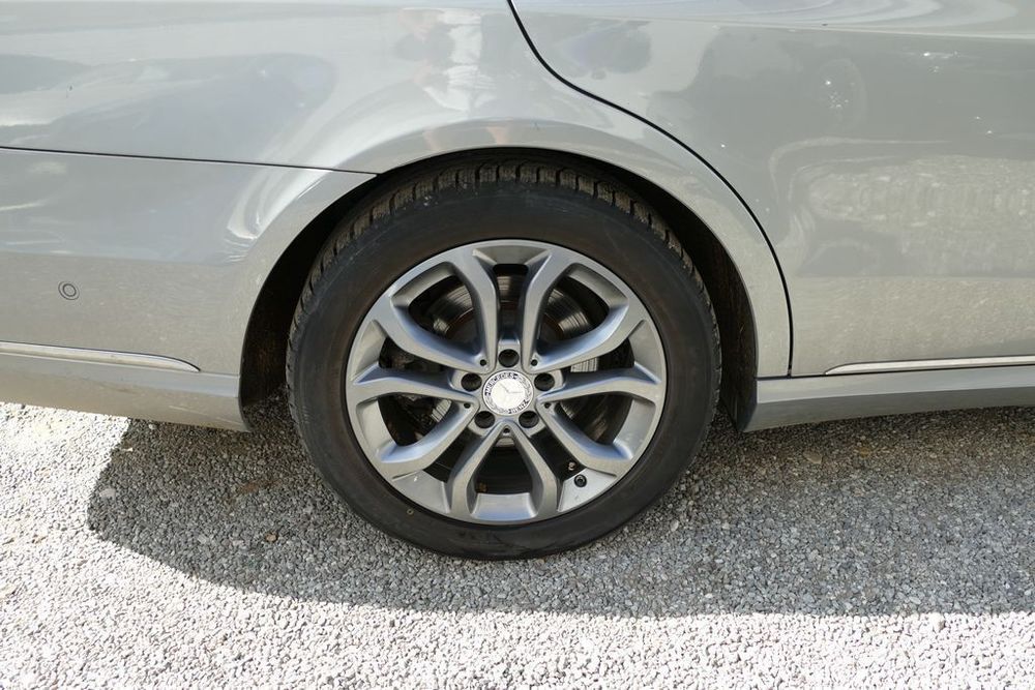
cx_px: 518
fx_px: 920
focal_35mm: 32
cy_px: 345
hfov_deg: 58.7
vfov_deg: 41.1
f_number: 3
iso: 125
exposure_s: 1/400
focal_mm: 11.6
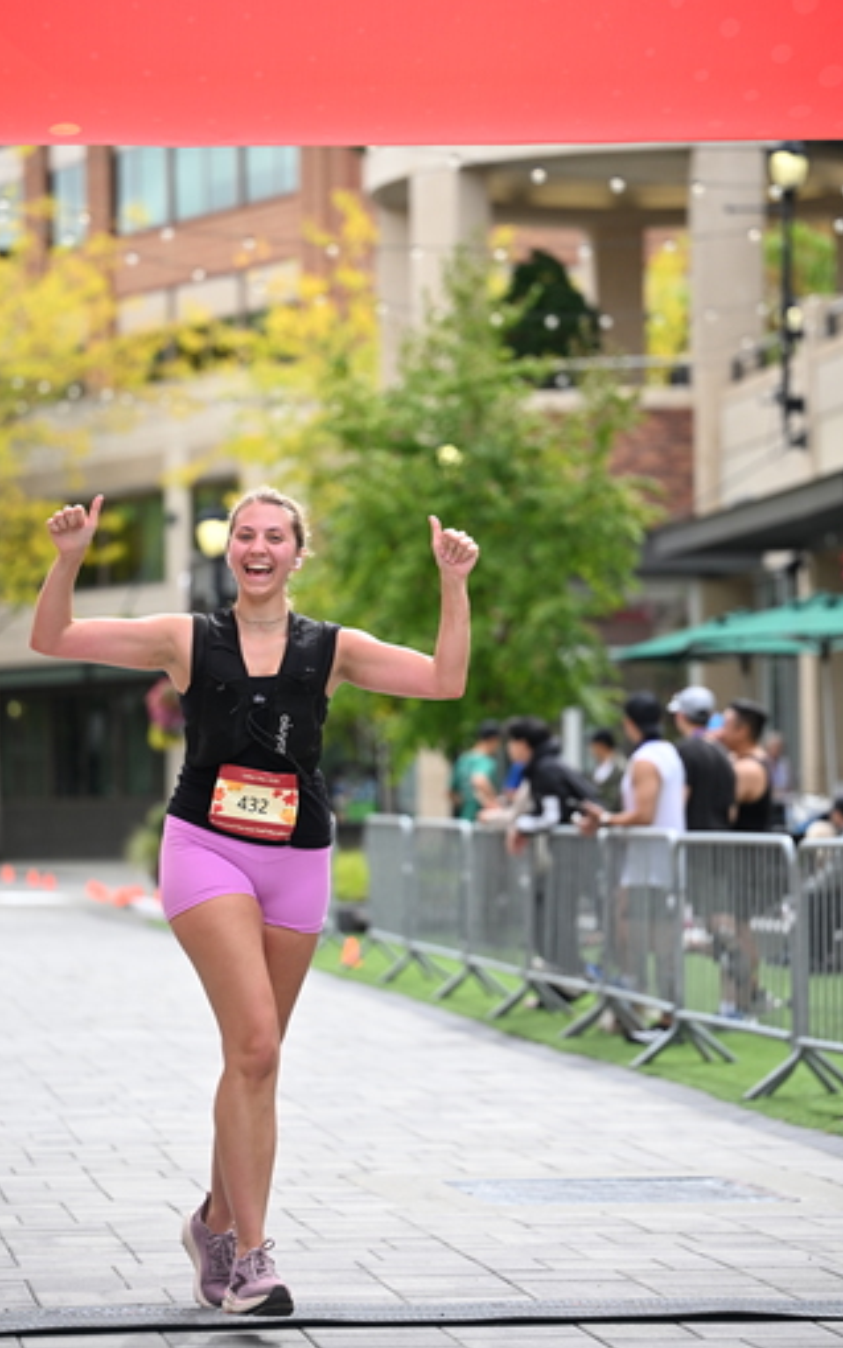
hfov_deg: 10.8
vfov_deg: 17.2
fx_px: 4445
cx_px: 385
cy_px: 648
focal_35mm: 121
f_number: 2.8
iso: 640
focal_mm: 110
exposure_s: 1/2500
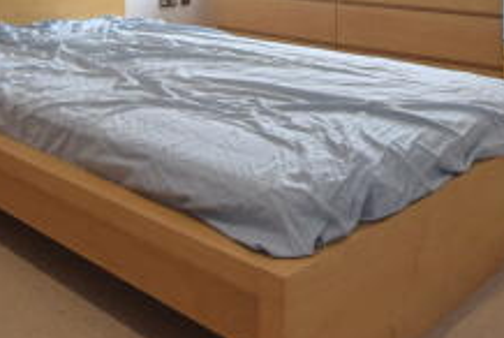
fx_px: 645
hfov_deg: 40.5
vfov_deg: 25.9
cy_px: -80
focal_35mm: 46
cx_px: 86
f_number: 5.6
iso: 400
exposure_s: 1/125
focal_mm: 10
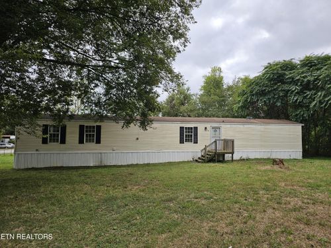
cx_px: 166
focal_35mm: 23
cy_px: 124
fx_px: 220
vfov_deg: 58.9
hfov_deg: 73.9
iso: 10
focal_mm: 6.3
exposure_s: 1/553
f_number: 1.7
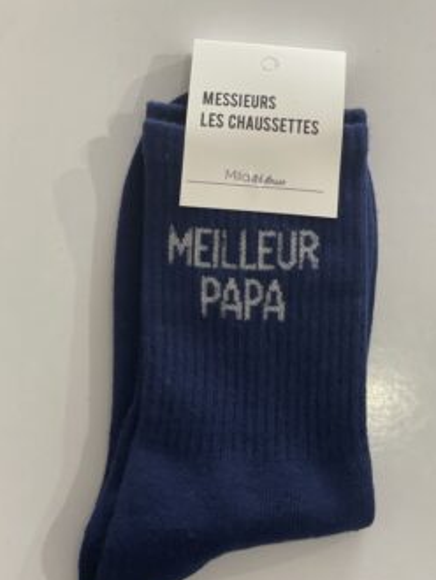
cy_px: 306
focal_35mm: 63
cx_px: 229
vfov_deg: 30.7
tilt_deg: -79.9
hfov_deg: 23.3
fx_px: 1057
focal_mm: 6
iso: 125
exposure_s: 1/33
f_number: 2
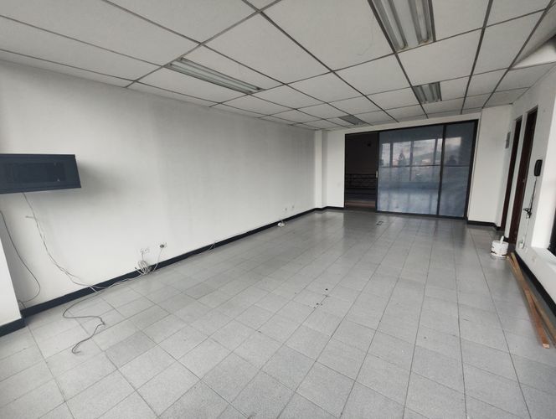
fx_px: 225
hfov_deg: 102.0
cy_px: 210
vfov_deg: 85.8
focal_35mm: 14
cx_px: 278
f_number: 2.2
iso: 335
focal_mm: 2.16
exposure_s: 1/120
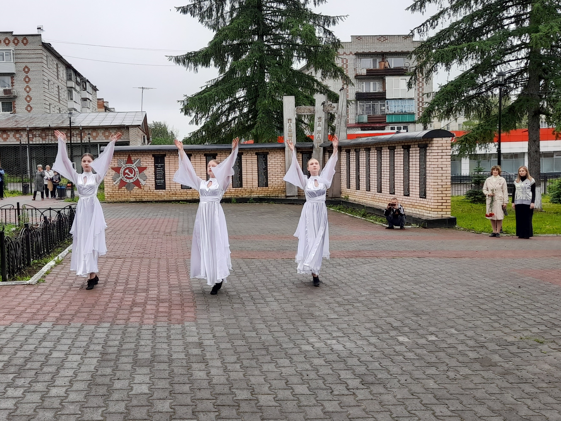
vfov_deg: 54.9
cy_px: 210
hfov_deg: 69.4
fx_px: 405
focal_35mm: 25
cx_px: 280
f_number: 2
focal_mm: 4.6
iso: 20
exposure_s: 1/133
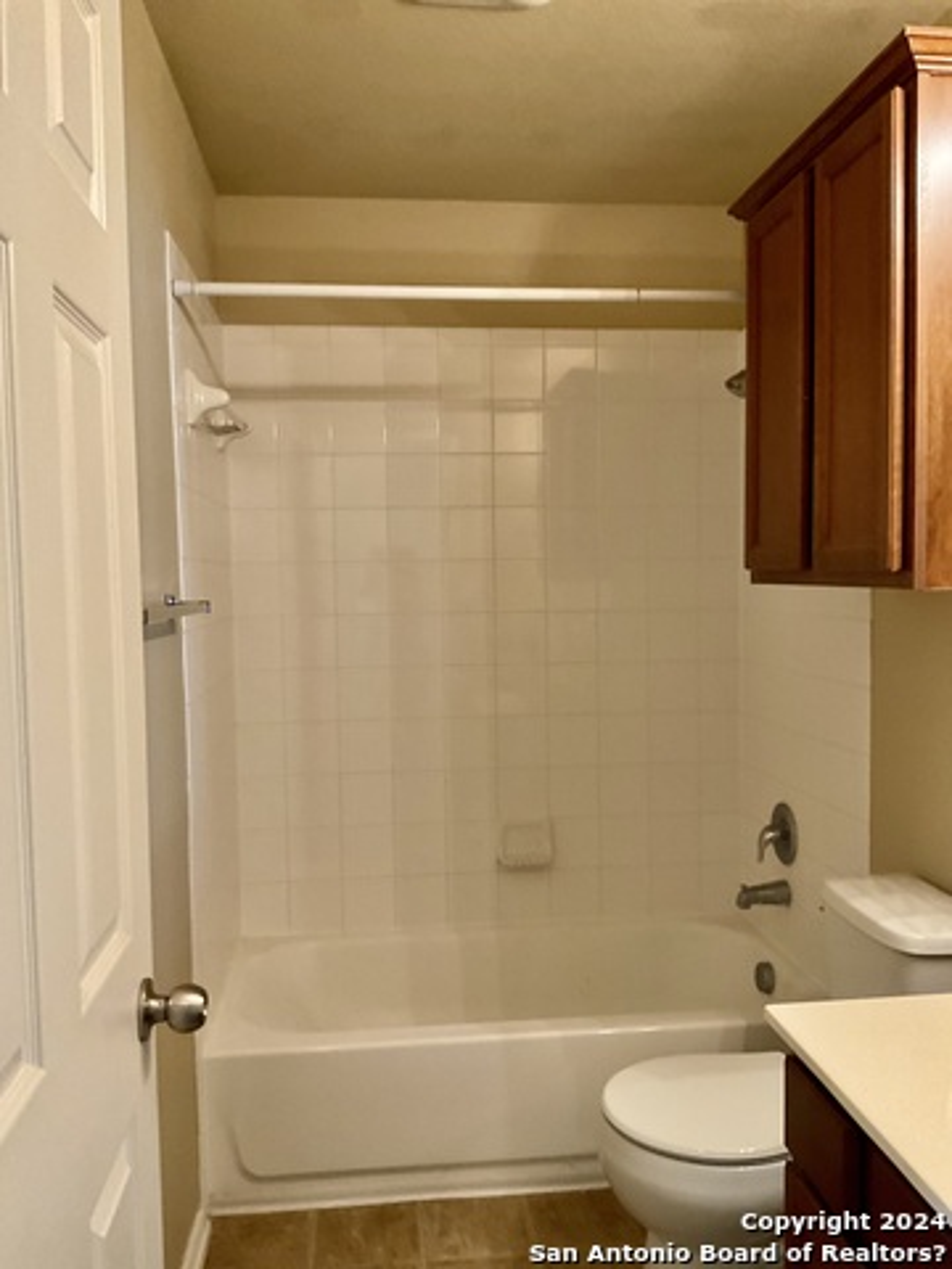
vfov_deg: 61.7
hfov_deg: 48.2
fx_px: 1063
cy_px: 634
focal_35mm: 29
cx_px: 476
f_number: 1.8
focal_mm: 3
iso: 160
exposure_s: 1/60
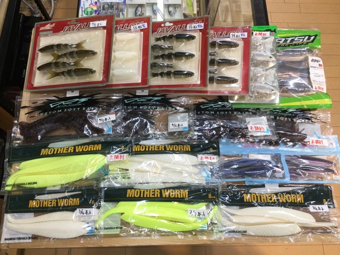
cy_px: 128
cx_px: 170
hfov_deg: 58.4
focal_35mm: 31
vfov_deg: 45.4
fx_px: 304
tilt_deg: -71.5
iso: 25
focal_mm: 3.3
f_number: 2.4
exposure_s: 1/40
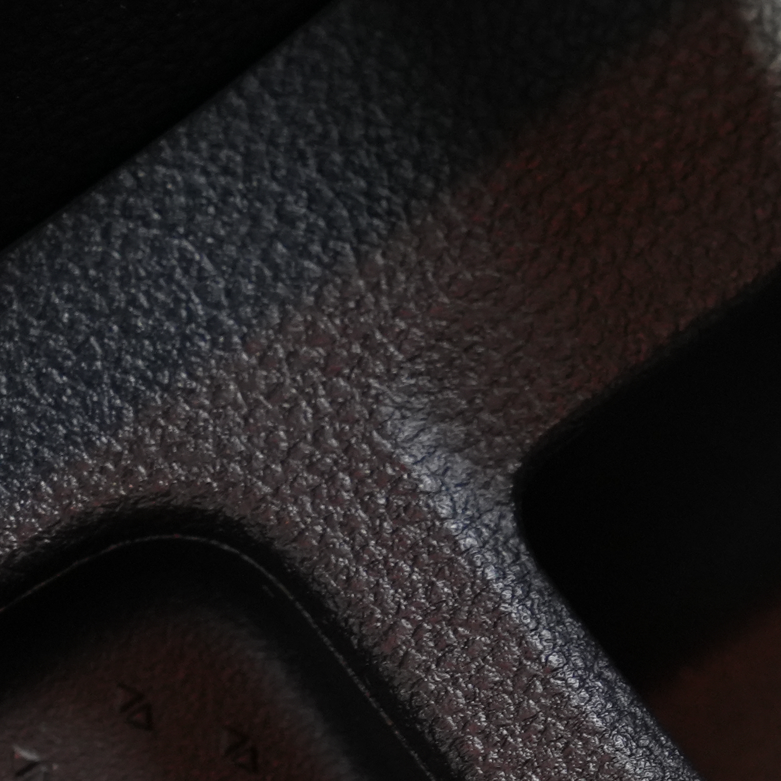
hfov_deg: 6.4
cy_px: 771
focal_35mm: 270
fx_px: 6892
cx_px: 1118
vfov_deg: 6.5
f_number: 5.6
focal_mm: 70
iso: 2000
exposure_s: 1/20
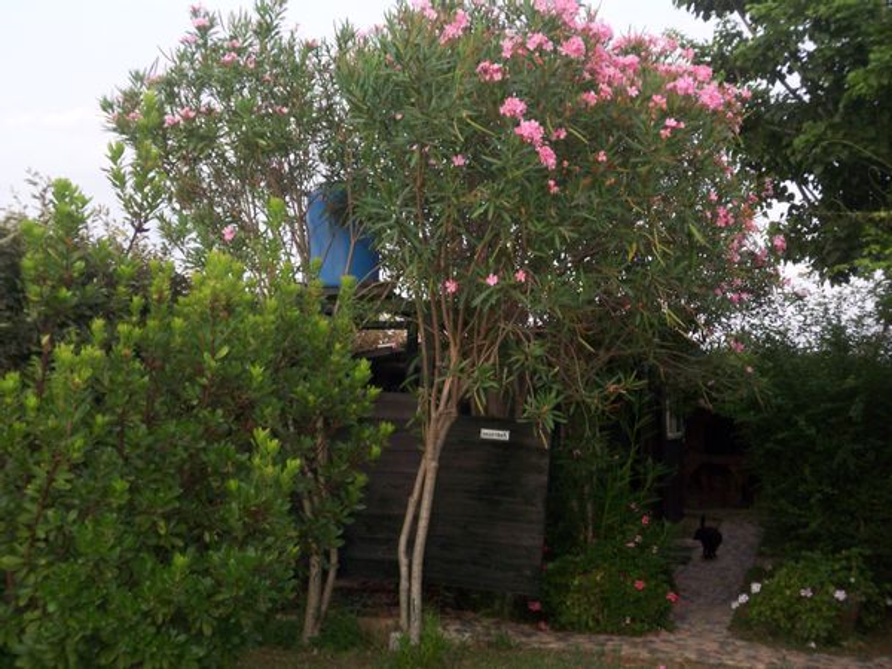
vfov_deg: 29.7
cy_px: 334
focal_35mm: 49
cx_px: 446
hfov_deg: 38.9
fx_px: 1263
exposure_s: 1/80
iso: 125
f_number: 4
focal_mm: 8
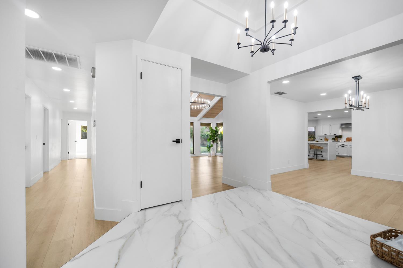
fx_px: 157
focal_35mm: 14
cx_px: 202
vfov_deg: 81.2
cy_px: 134
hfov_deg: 104.3
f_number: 6.3
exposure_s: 1/125
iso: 500
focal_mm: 14
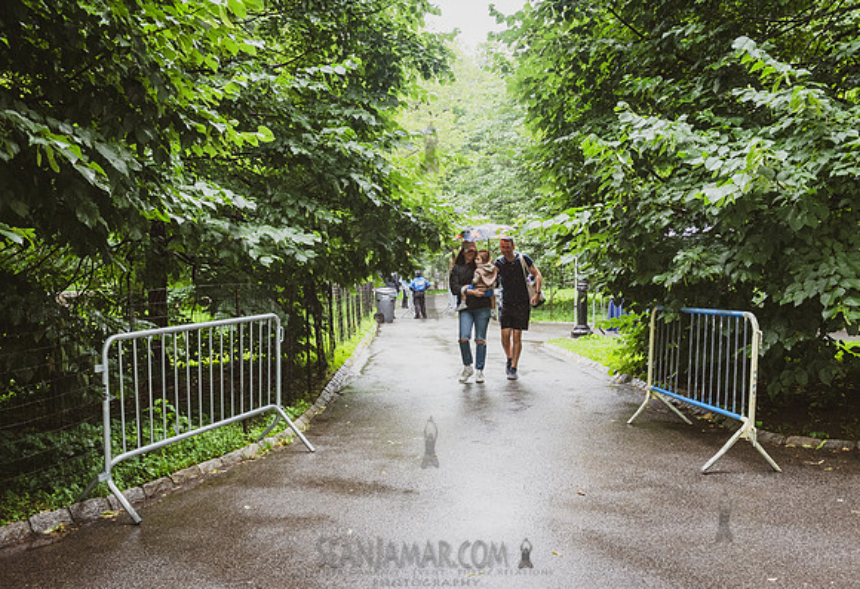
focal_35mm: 36
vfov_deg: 37.2
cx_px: 374
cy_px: 324
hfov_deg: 52.2
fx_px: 875
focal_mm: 32
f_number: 4.5
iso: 2000
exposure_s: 1/320
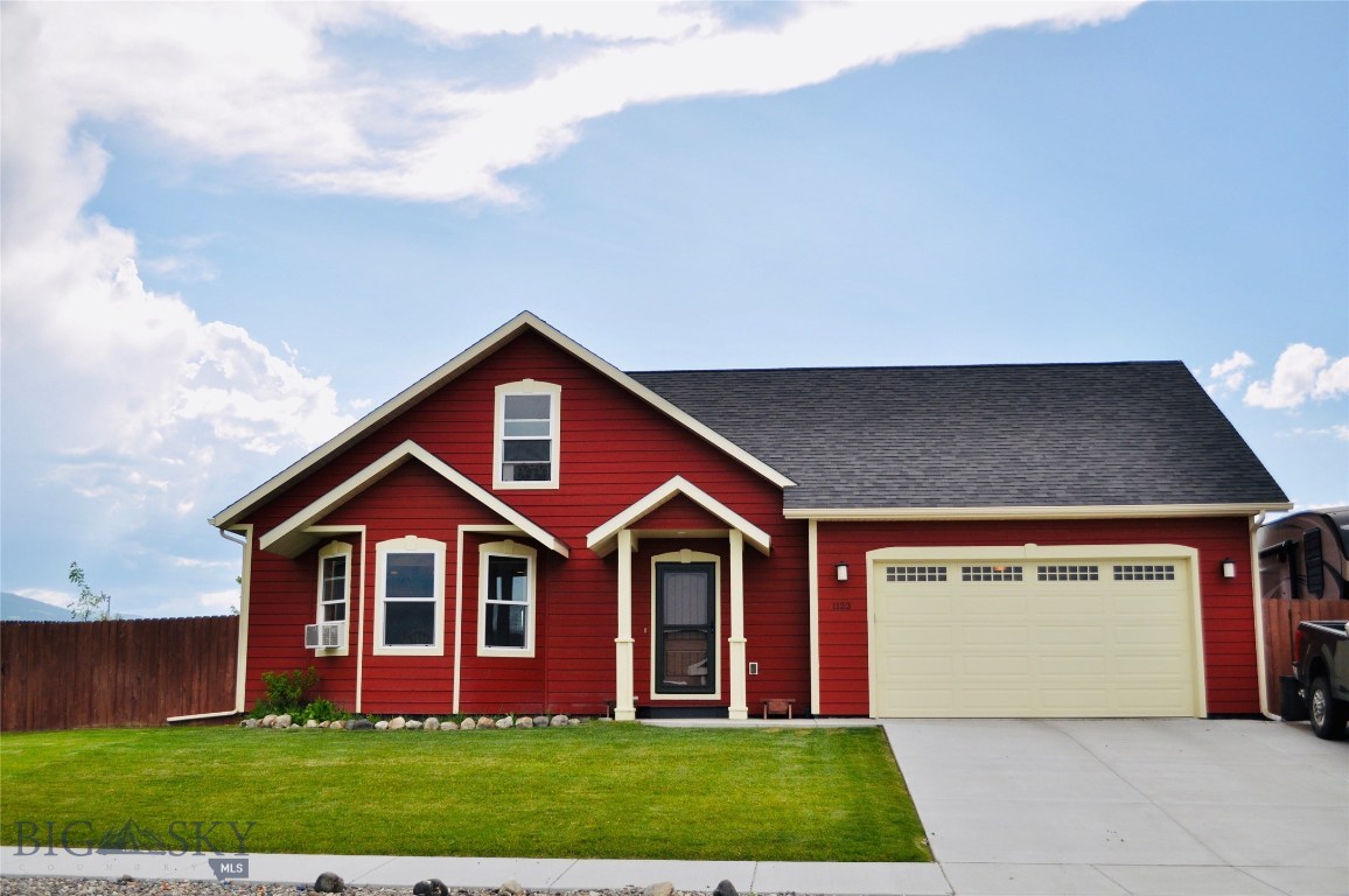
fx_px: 1460
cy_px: 448
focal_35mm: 39
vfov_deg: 34.1
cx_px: 674
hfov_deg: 49.6
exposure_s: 1/1600
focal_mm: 26
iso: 200
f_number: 4.5
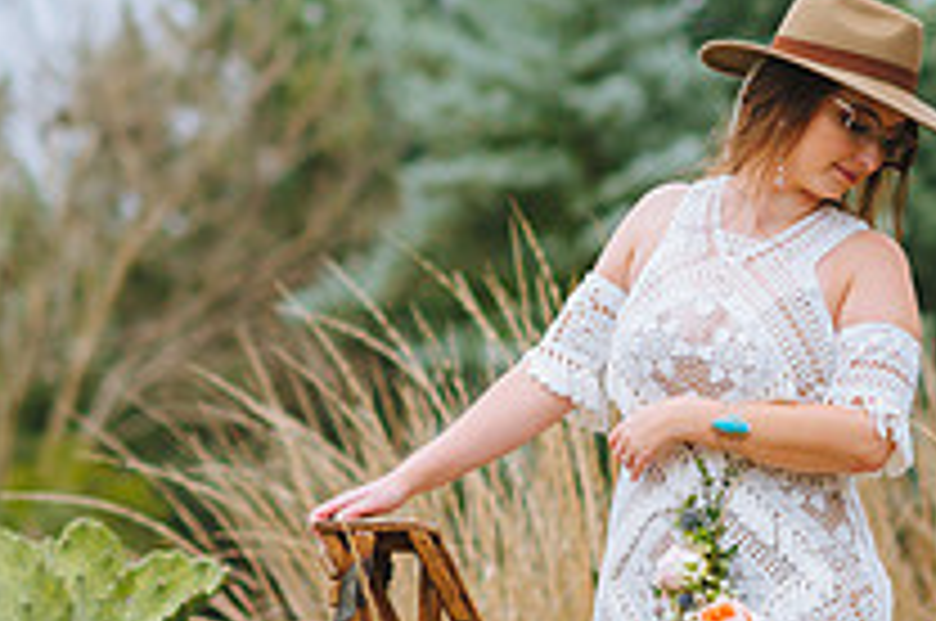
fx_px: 6152
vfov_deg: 5.8
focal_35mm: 237
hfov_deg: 8.6
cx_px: 1179
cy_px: 630
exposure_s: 1/1000
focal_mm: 85
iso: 320
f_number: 2
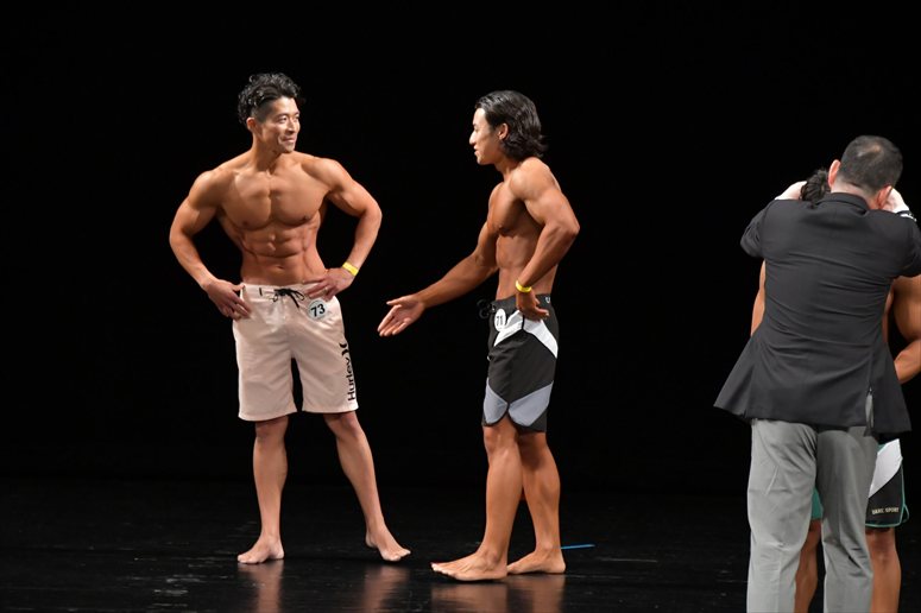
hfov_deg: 6.9
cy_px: 306
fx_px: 7671
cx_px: 460
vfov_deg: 4.6
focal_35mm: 300
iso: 3200
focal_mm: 200
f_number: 5.6
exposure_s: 1/400
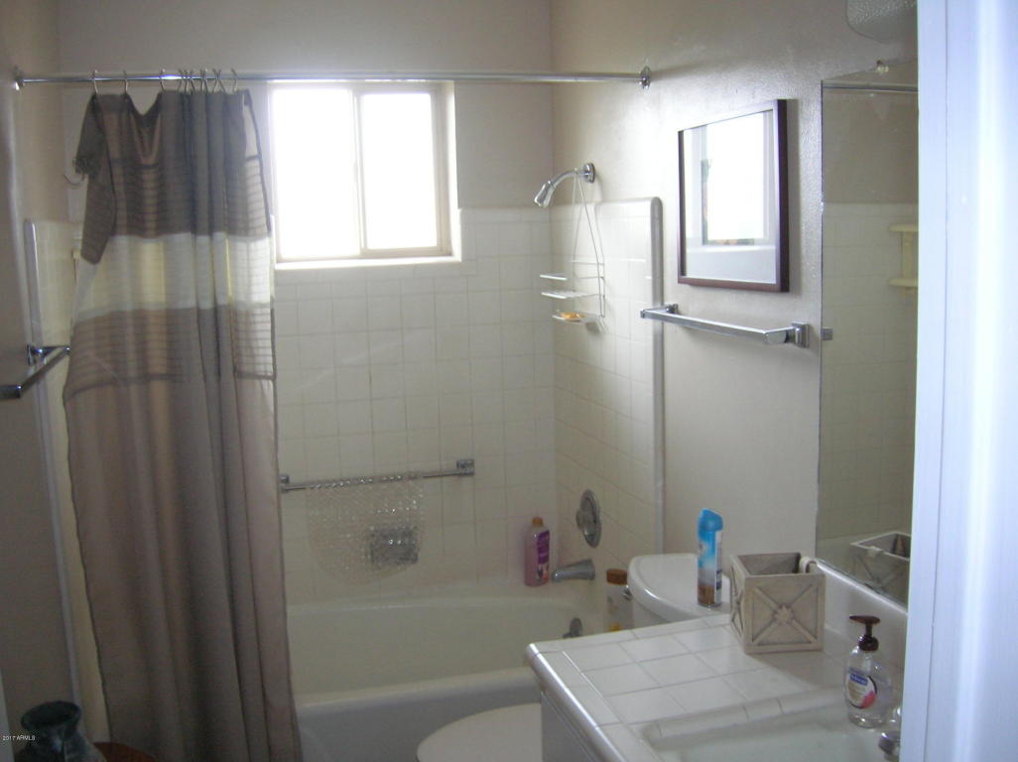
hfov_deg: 54.0
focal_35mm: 34
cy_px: 381
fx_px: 999
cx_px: 509
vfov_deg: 41.7
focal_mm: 5.7
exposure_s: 1/23.6
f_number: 2.9
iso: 134
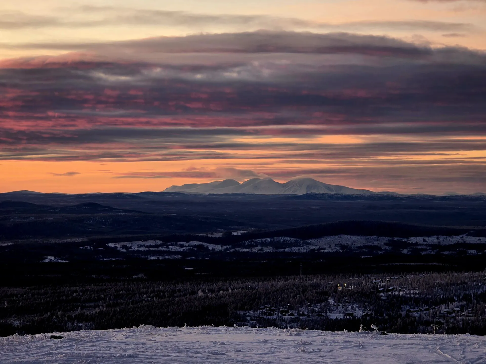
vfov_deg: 12.9
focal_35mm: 115
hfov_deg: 17.1
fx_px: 1615
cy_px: 182
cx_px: 243
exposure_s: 1/101
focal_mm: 18.6
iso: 160
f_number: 3.4
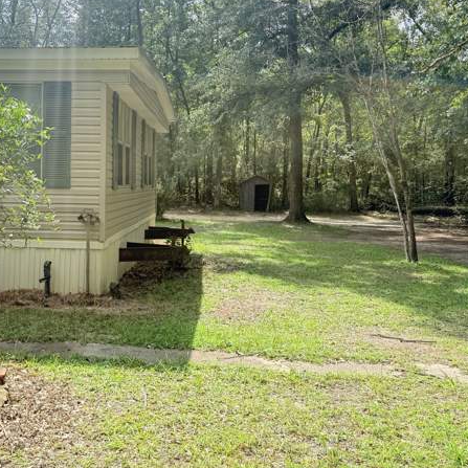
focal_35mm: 38
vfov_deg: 43.5
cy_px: 171
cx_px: 155
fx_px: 581
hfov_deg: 43.2
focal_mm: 6.76
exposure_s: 1/1689
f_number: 1.78
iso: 100
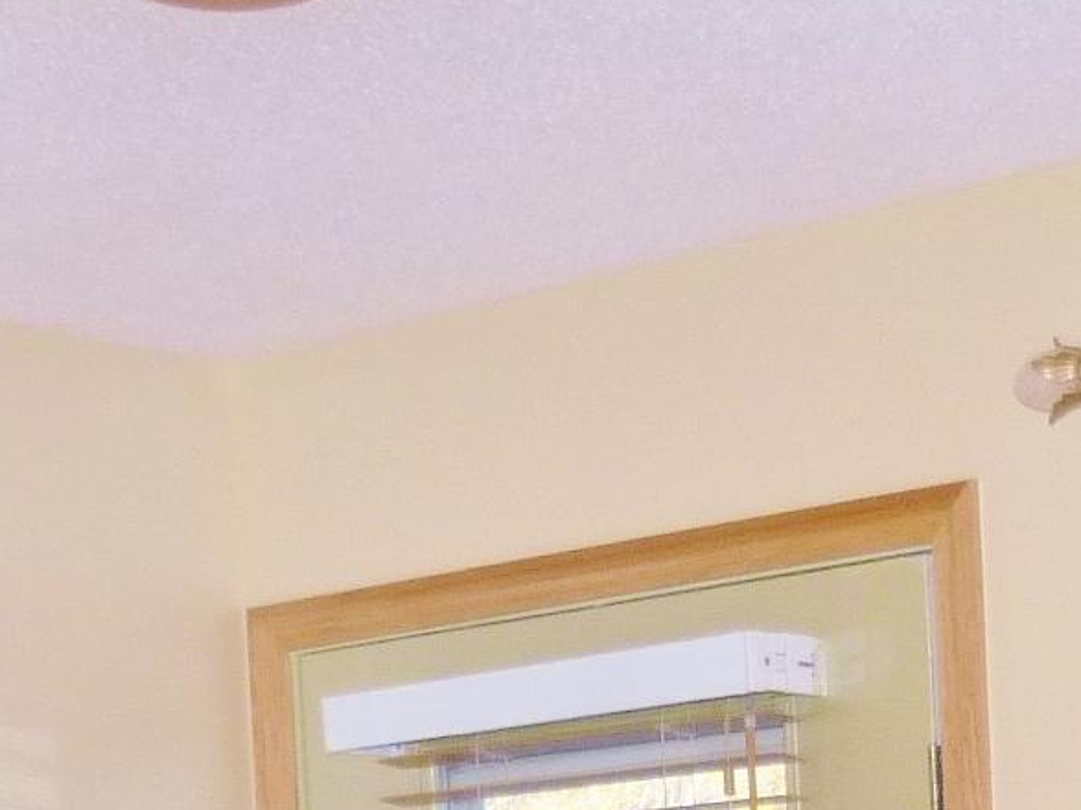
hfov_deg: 18.0
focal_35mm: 109
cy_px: 1447
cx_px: 773
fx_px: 3403
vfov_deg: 12.4
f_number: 2.8
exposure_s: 1/60
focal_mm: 4.5
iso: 125
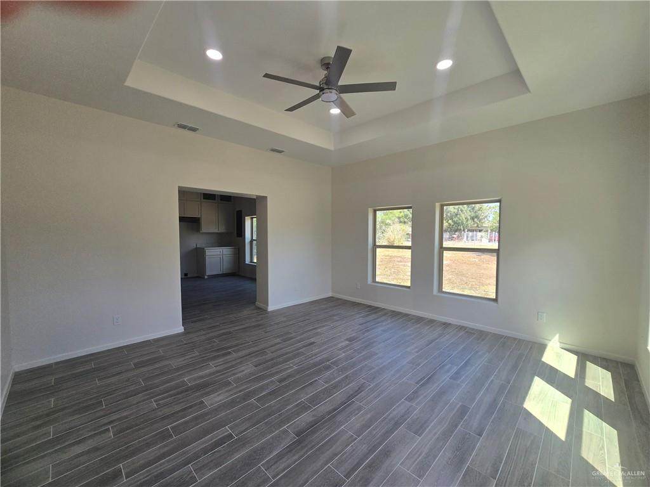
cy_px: 244
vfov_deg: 89.9
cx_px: 325
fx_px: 244
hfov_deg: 106.2
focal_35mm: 13
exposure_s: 1/235
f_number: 2.2
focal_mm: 2.2
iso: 50
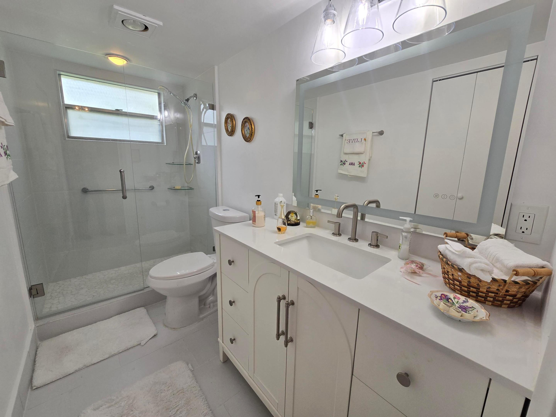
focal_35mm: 13
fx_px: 209
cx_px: 278
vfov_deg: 89.9
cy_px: 208
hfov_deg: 106.2
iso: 80
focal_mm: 2.2
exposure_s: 1/120
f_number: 2.2
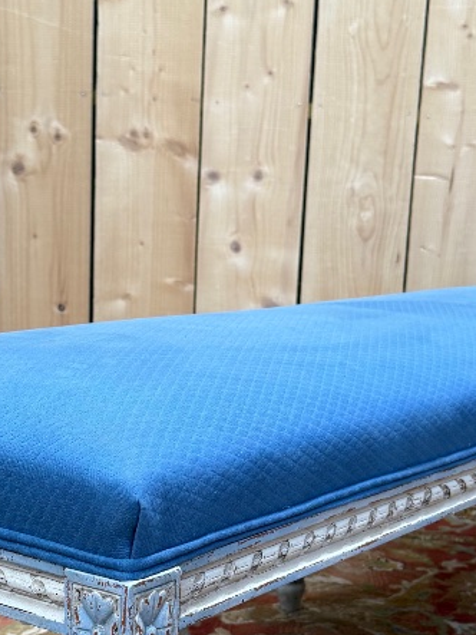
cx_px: 239
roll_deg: -2.6
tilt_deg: -12.4
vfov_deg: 29.5
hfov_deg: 22.6
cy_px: 453
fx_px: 1192
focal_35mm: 65
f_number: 1.78
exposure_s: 1/100
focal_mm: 6.76
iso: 160
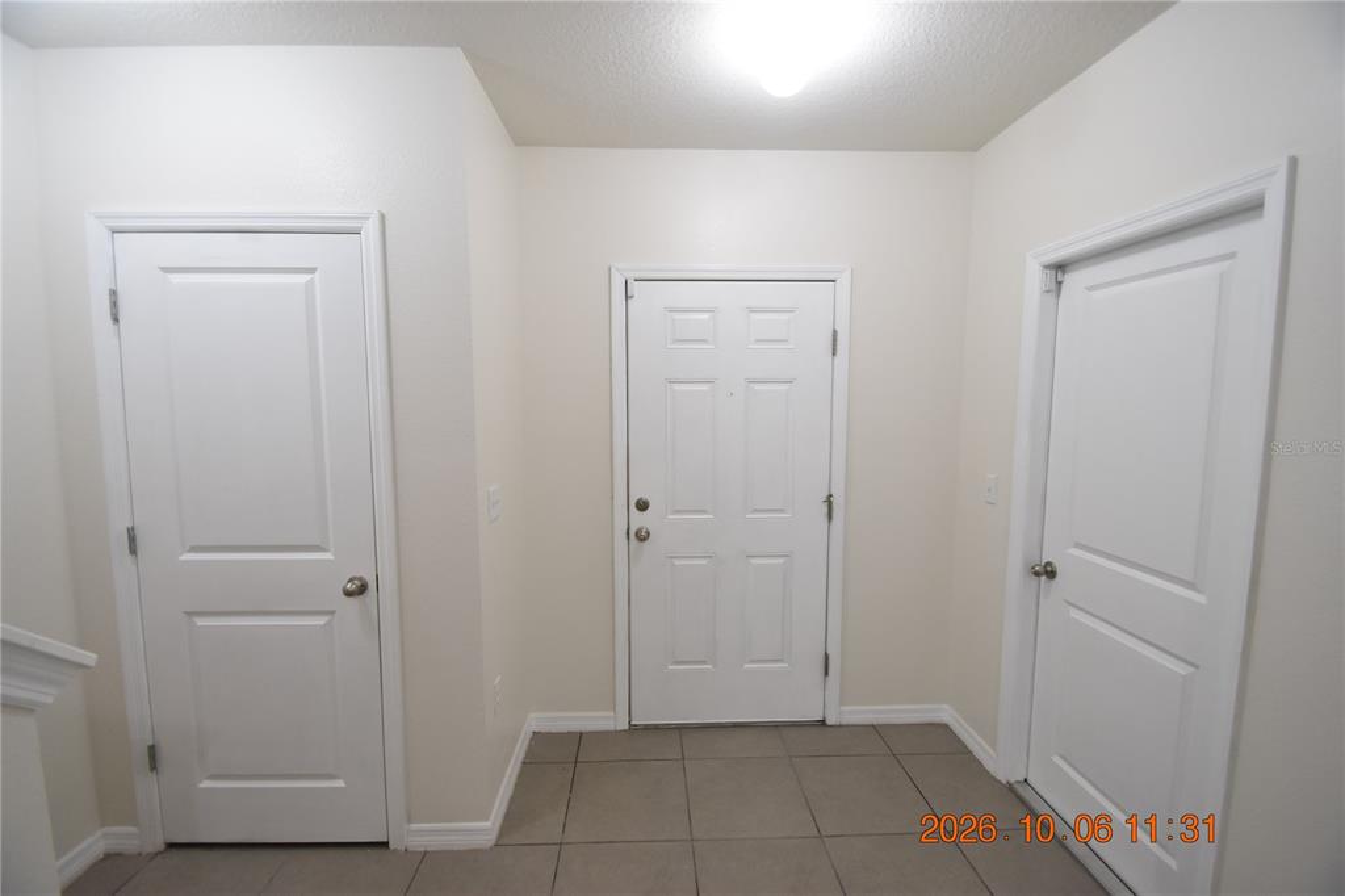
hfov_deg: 100.4
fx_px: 560
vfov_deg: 77.3
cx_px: 672
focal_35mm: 15
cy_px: 448
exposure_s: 1/60
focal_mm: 10
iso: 1000
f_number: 3.5
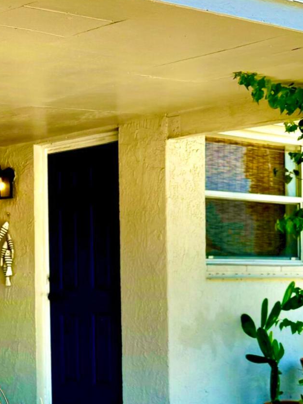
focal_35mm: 83
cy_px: 308
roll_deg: +0.5
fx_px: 968
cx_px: -51
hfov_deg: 17.1
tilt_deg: -1.6
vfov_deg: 23.3
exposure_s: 1/2415
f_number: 1.78
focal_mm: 6.76
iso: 80
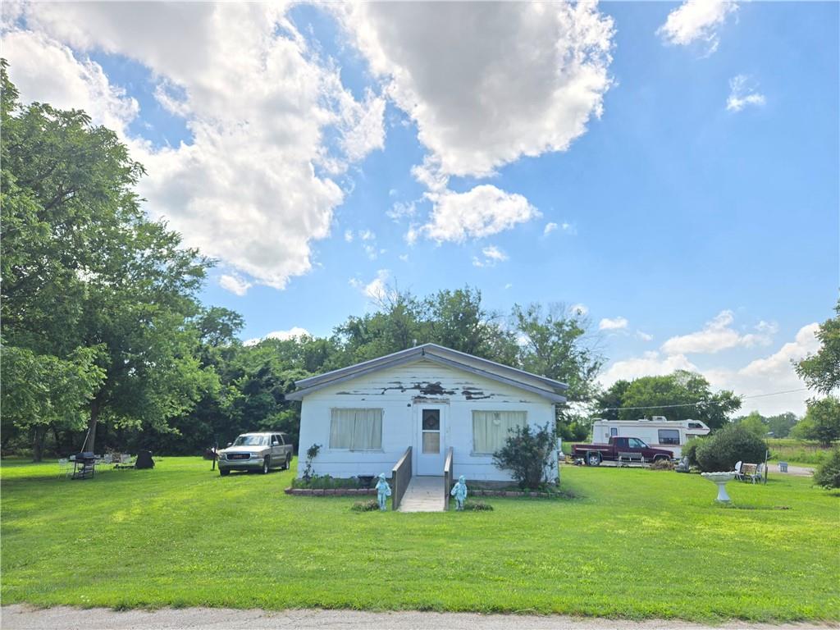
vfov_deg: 58.9
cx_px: 420
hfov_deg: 73.9
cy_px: 315
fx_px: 558
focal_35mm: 23
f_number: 1.8
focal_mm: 5.4
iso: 25
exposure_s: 1/885
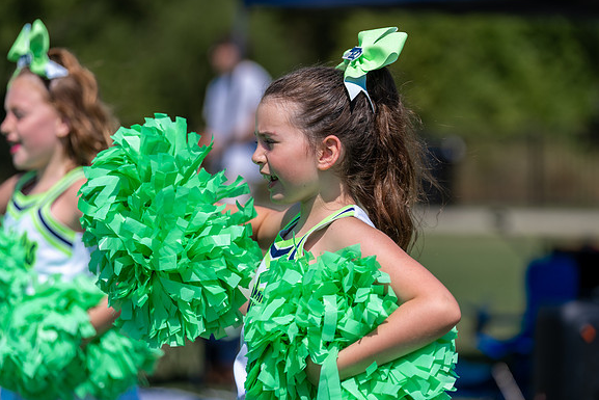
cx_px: 299
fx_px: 2463
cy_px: 187
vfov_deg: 9.3
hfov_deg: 13.9
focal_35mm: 148
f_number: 2.8
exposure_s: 1/2500
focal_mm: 135
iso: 100
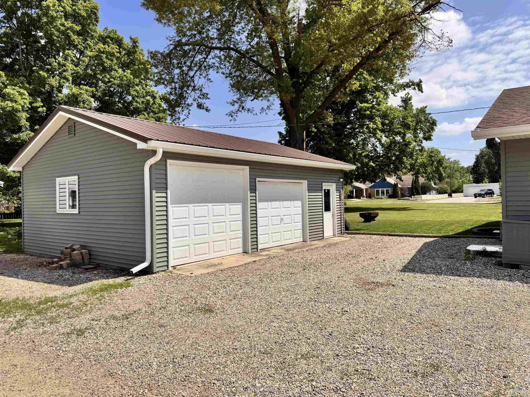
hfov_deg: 71.6
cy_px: 198
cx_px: 265
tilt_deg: +0.9
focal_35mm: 24
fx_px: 367
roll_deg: +0.4
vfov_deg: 56.8
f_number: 1.78
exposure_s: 1/7092
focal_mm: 6.76
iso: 80
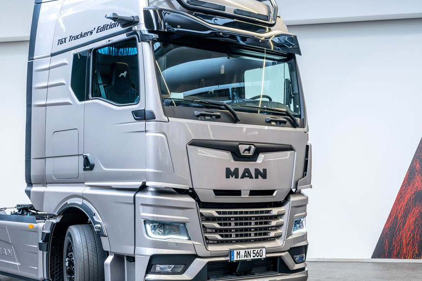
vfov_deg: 24.6
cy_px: 148
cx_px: 145
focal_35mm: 55
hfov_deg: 35.9
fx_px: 645
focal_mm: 39
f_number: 11
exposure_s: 1/2
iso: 200
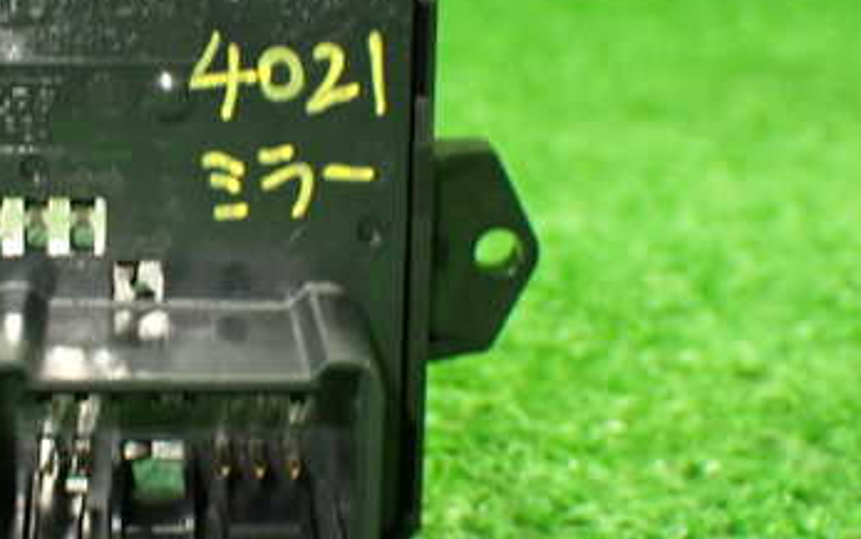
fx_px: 2323
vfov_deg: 13.2
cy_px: 243
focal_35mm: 99
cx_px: 161
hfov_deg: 20.7
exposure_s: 1/50
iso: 1000
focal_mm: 9.65
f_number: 3.3
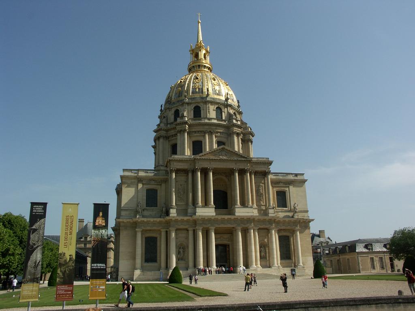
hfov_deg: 58.4
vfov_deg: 45.4
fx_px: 372
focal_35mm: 31
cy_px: 156
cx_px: 208
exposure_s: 1/400
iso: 64
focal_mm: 7.89
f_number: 8
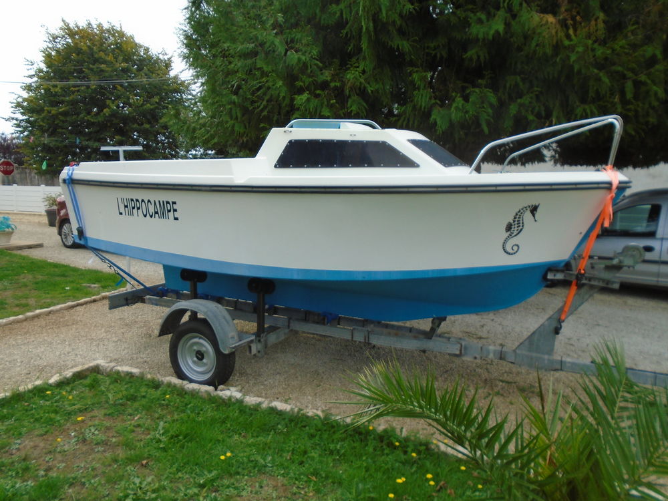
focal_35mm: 26
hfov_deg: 67.3
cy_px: 250
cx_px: 334
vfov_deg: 53.1
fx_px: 502
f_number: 3.2
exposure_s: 1/640
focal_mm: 4.6
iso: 100
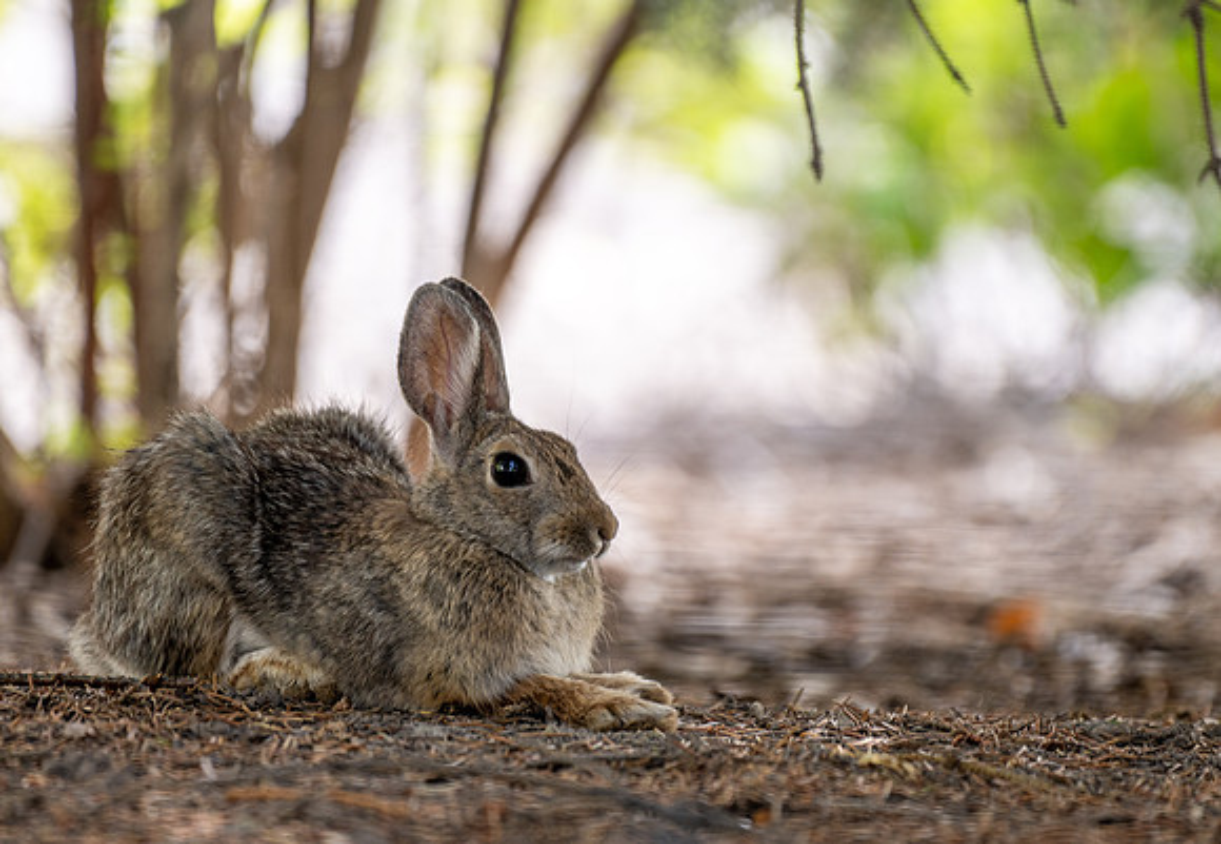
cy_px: 394
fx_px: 18770
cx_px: 653
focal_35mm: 547
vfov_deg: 2.6
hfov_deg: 3.7
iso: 200
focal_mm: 500
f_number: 5.6
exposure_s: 1/20
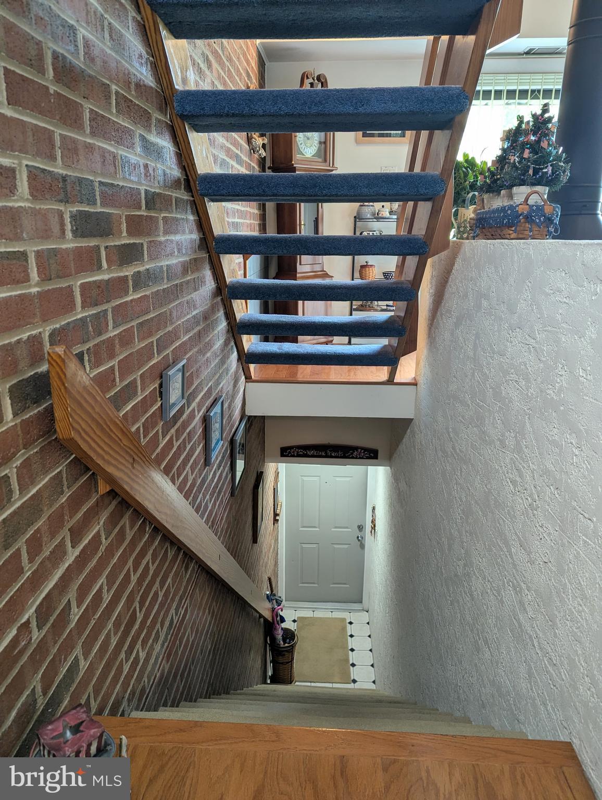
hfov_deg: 56.9
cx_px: 301
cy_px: 400
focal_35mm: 24
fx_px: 555
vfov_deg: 71.5
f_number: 1.85
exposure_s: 1/24
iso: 121
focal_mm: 6.81
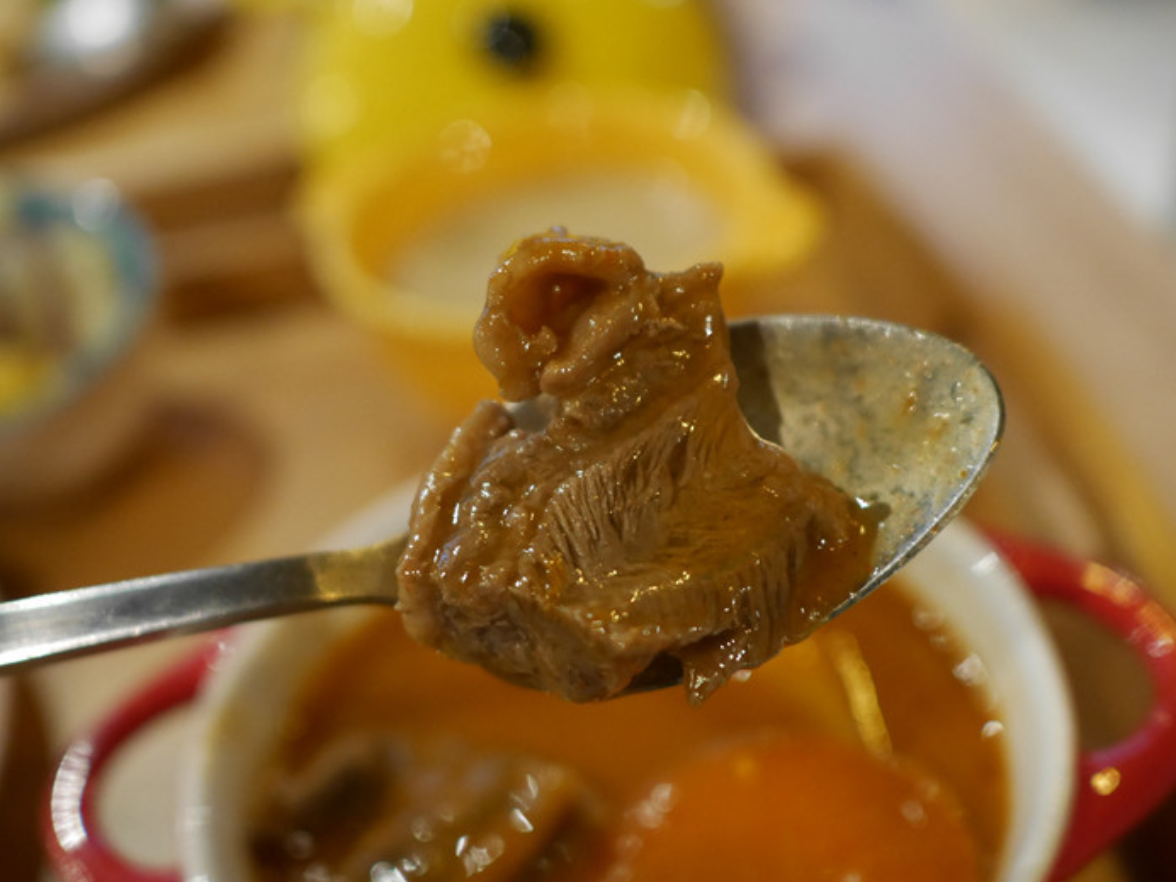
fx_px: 1325
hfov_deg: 47.9
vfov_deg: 36.8
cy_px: 473
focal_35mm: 39
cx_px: 586
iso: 1250
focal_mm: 15
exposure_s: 1/60
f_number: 1.7
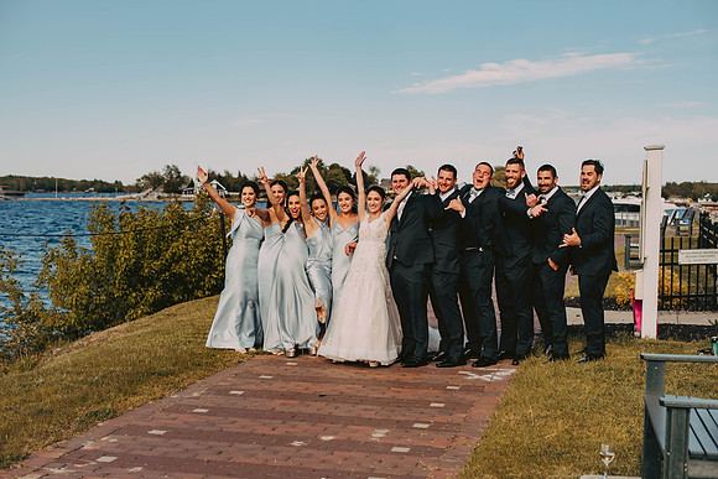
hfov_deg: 39.6
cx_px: 359
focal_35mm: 50
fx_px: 997
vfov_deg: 27.0
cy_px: 240
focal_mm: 50
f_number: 4
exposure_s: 1/3200
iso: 200
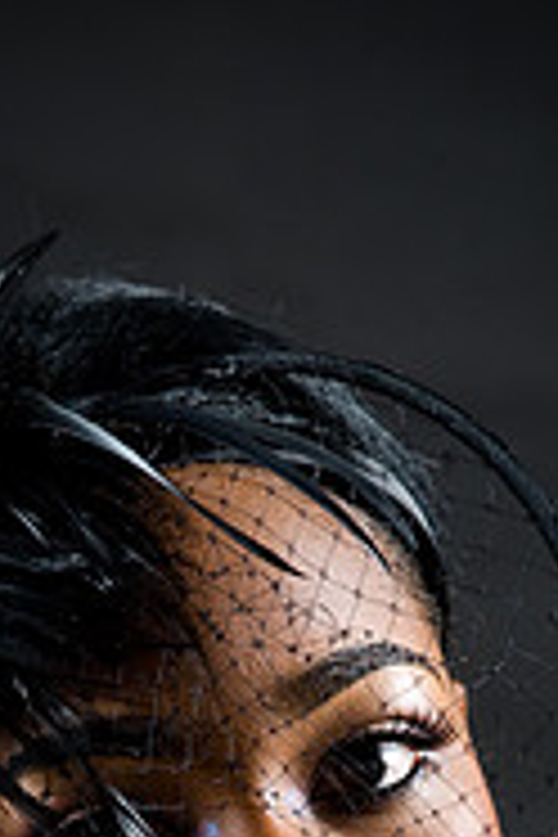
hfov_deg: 2.8
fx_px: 11252
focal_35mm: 484
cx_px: 254
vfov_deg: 4.2
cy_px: 1008
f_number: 5.6
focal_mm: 200
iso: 320
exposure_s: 1/125
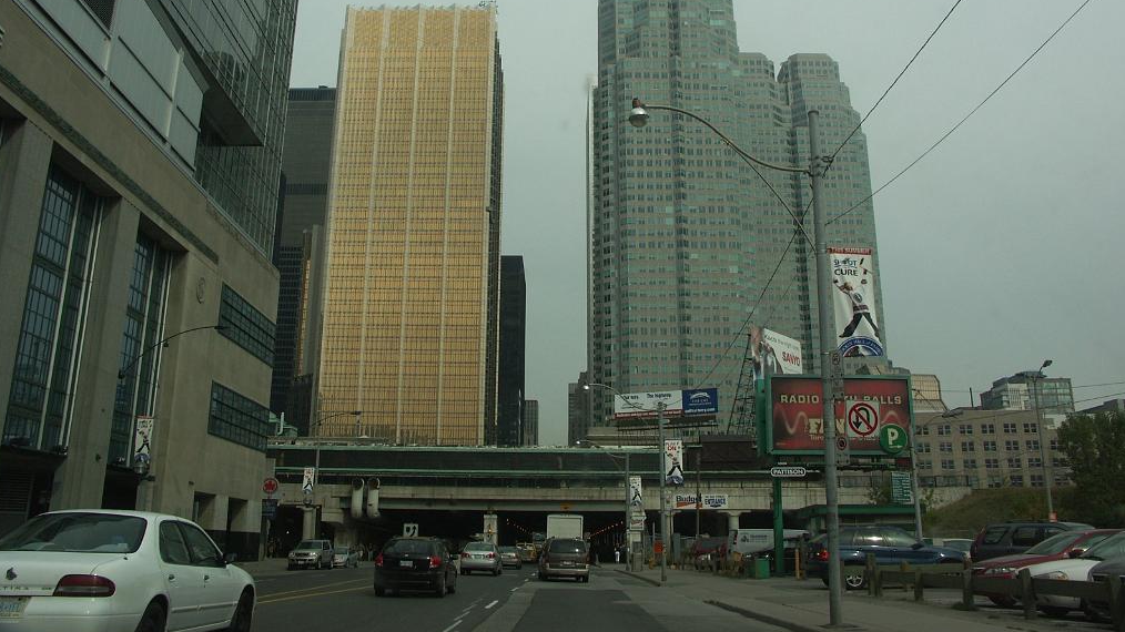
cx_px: 560
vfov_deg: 35.4
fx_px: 984
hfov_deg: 59.5
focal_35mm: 33
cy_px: 233
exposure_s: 1/1250
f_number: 4
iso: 64
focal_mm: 7.83
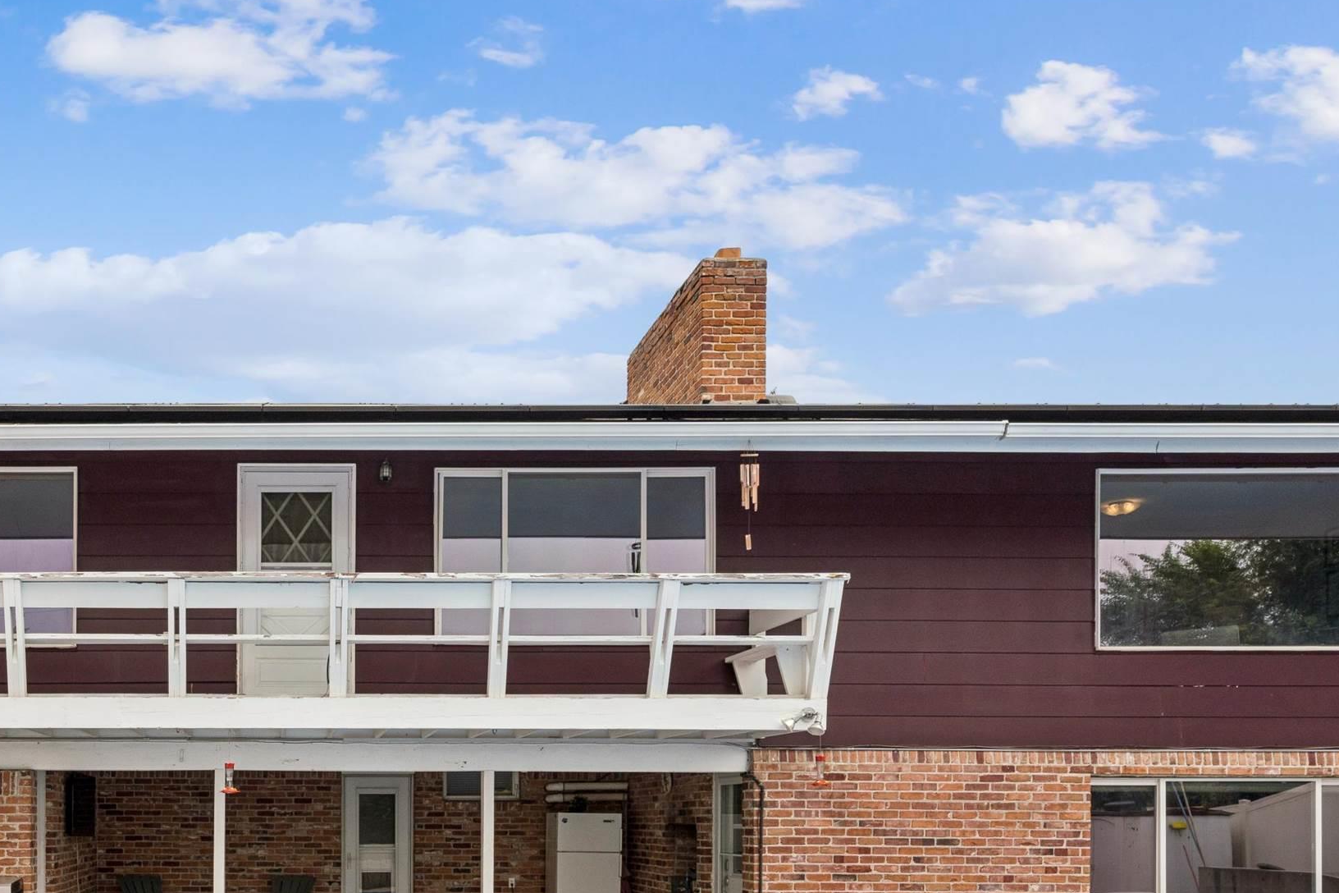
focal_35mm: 33
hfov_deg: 53.0
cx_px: 267
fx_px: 1239
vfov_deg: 36.7
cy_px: 830
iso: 400
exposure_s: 1/250
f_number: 13
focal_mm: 17.7
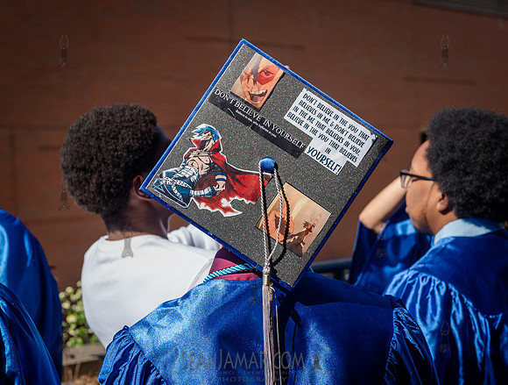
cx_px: 258
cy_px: 185
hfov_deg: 29.9
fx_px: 952
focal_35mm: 65
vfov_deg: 22.8
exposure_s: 1/2000
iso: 400
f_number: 4.5
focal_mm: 45
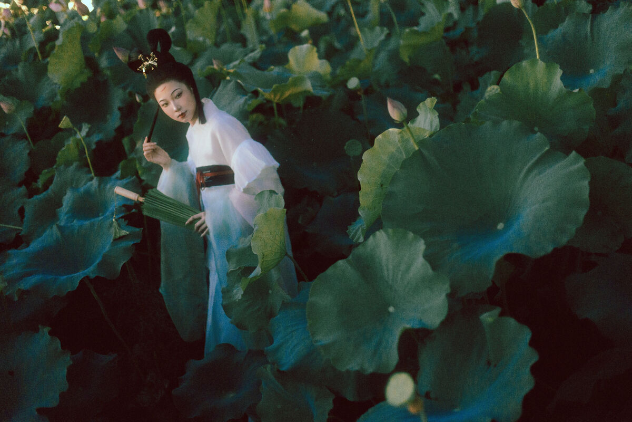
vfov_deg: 27.0
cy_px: 211
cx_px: 316
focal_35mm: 50
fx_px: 878
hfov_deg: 39.6
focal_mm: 50
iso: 5000
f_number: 1.8
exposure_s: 1/160
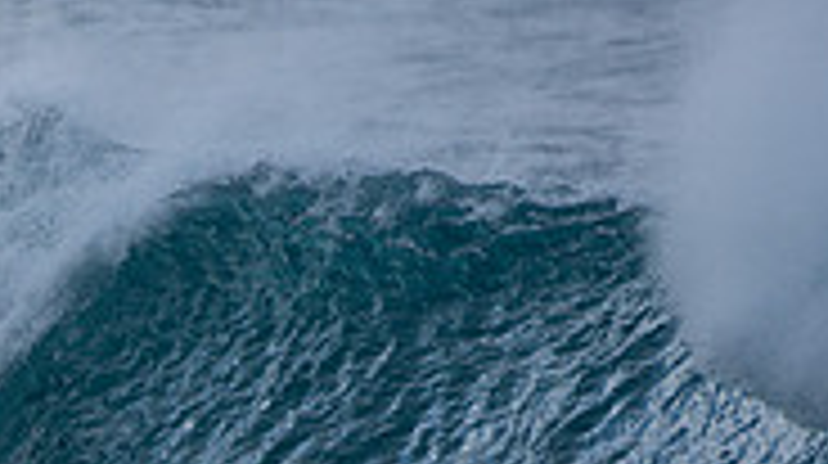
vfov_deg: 0.5
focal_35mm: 2381
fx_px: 52215
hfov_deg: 0.9
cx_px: -428
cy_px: 723
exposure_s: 1/640
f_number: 5.6
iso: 110
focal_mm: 480
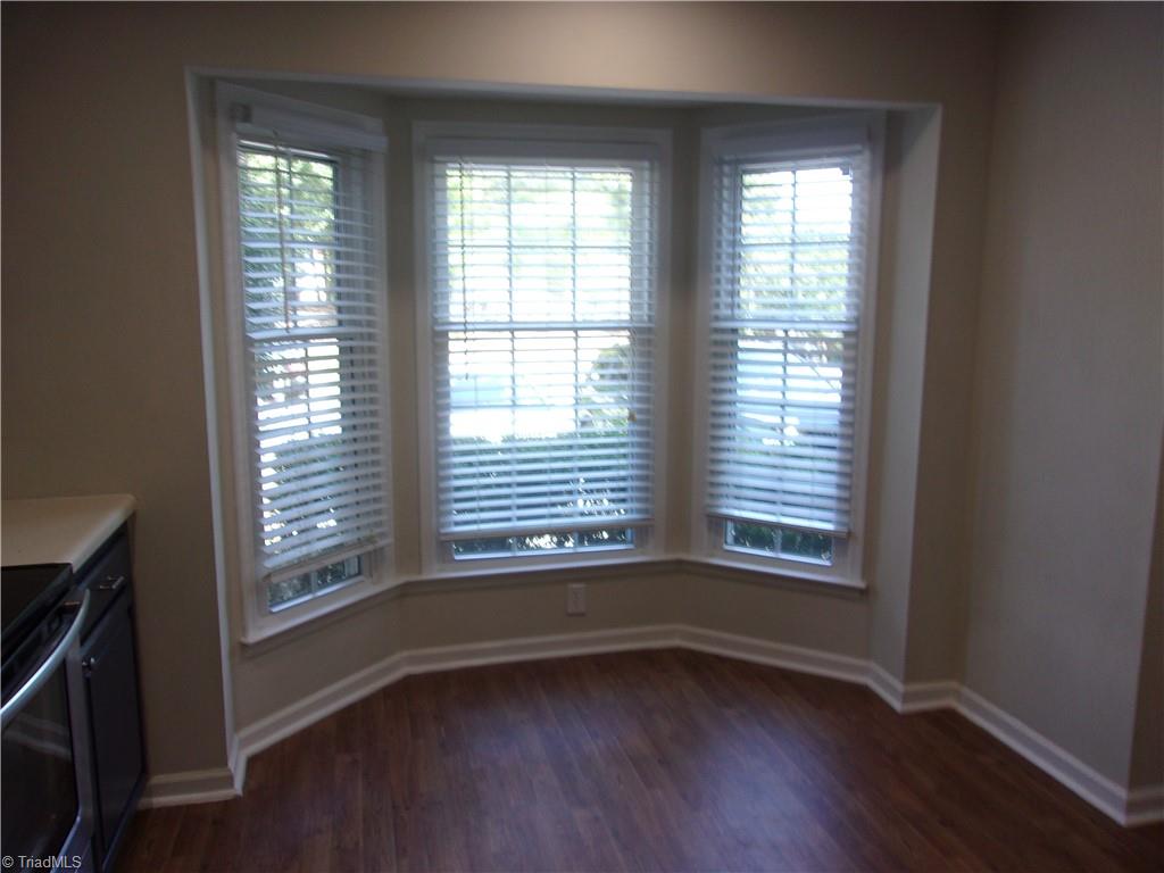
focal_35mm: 27
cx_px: 582
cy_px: 436
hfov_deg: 65.3
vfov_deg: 51.4
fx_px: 908
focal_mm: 4.9
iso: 80
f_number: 3
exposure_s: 1/40
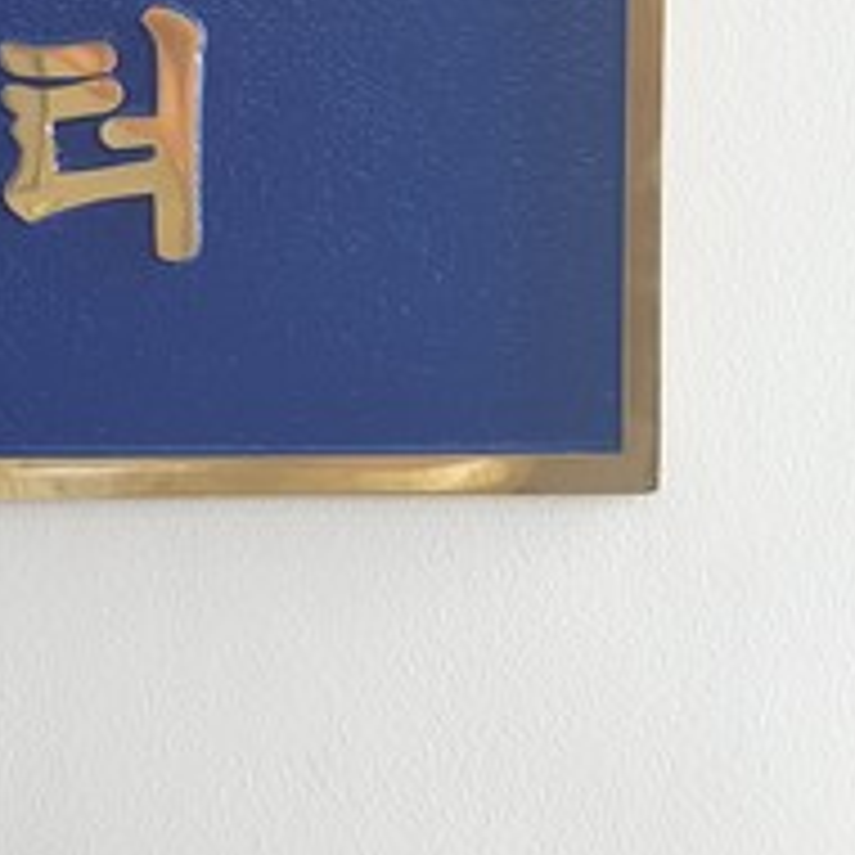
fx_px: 1956
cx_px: -216
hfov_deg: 22.4
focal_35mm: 70
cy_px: -70
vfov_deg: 23.3
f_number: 2.4
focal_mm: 4.32
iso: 250
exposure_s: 1/40
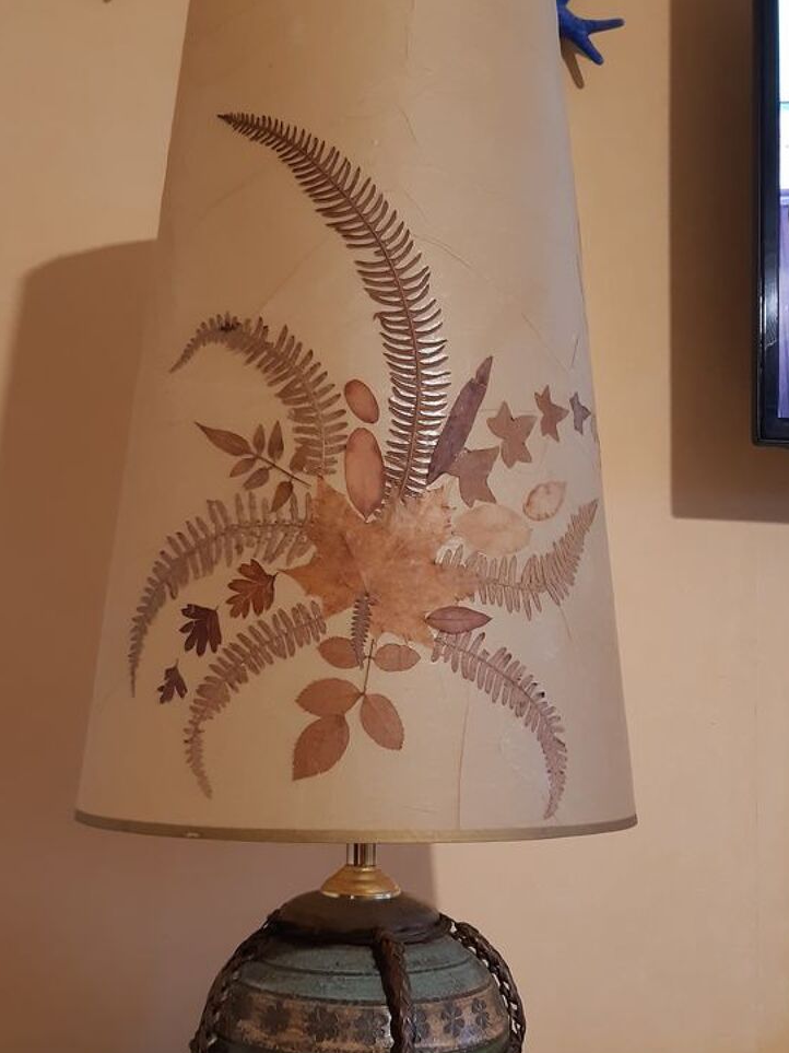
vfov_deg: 51.3
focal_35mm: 36
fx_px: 1094
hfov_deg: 39.6
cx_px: 403
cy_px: 587
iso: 200
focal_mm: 3.92
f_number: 1.7
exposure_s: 1/25
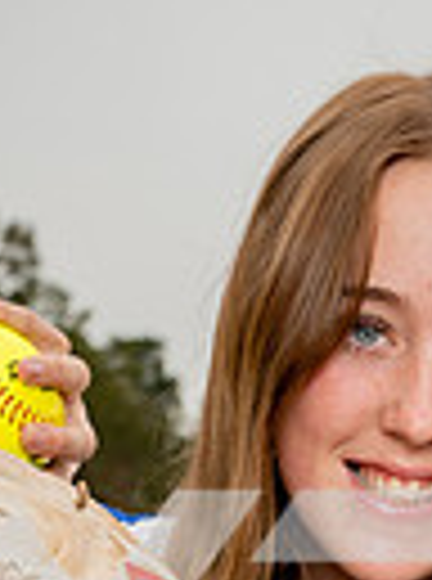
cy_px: 949
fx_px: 2308
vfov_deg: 13.3
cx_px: 207
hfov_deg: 10.7
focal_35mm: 138
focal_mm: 41
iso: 200
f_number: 6.3
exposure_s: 1/250
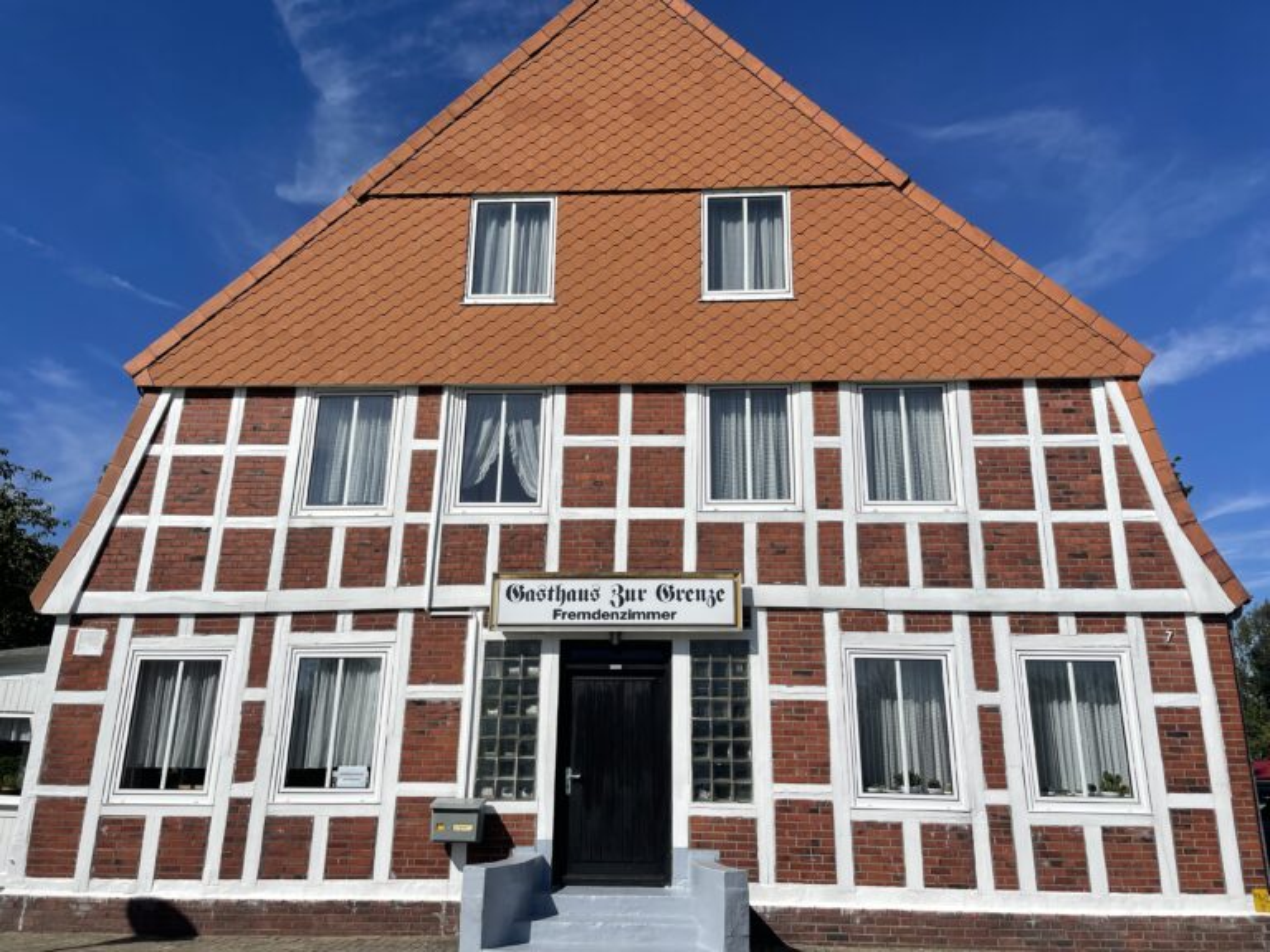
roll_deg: -1.2
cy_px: 476
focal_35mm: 26
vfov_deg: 53.1
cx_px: 635
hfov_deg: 67.3
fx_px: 954
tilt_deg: +17.5
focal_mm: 4.2
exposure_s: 1/8403
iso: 32
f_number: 1.6
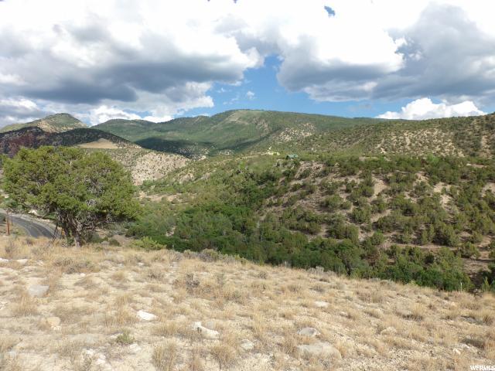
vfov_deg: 53.1
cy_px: 186
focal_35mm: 26
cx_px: 248
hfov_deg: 67.3
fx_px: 372
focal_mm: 4.7
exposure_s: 1/250
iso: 100
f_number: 7.52
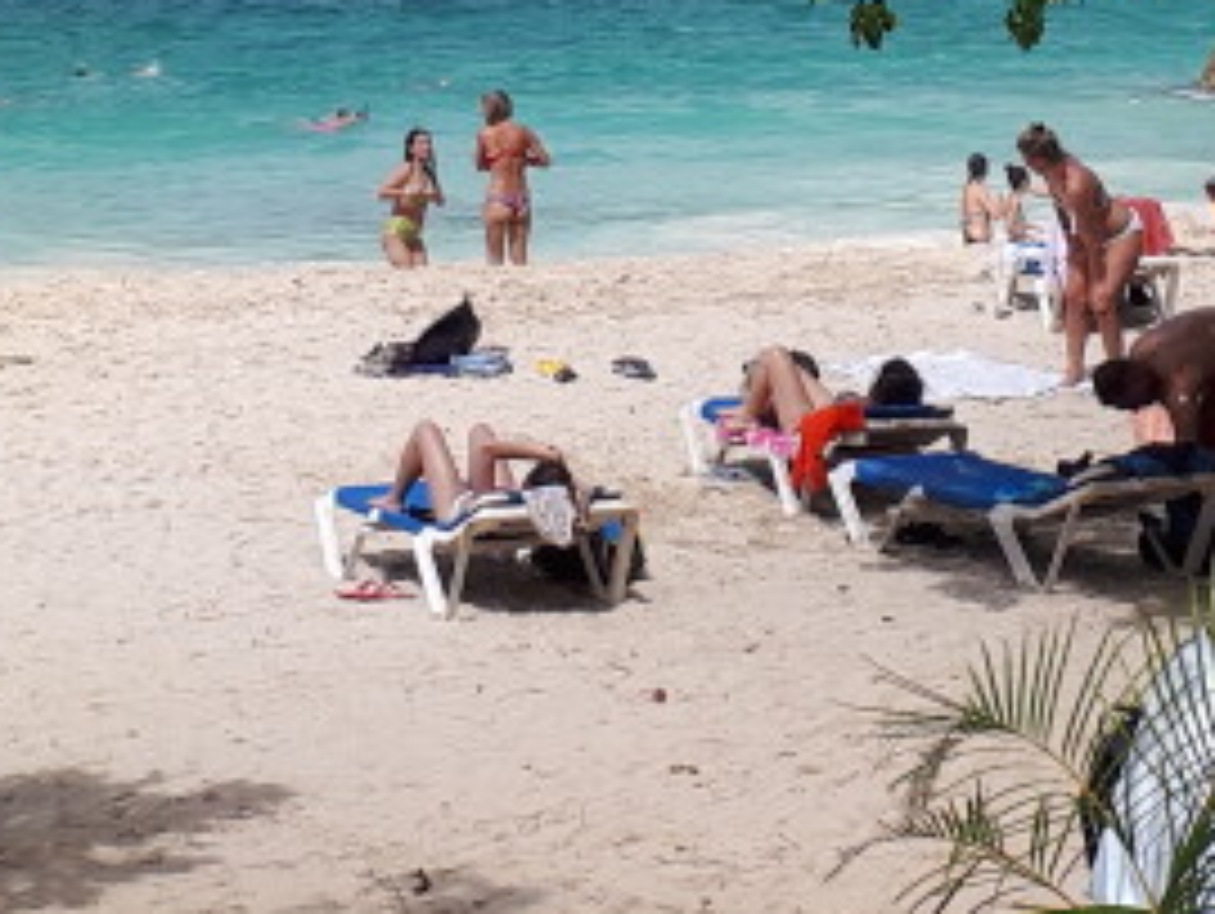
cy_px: 131
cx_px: 801
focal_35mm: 48
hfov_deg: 39.2
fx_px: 1686
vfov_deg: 29.3
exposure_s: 1/1724
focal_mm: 3.6
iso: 40
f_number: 1.9
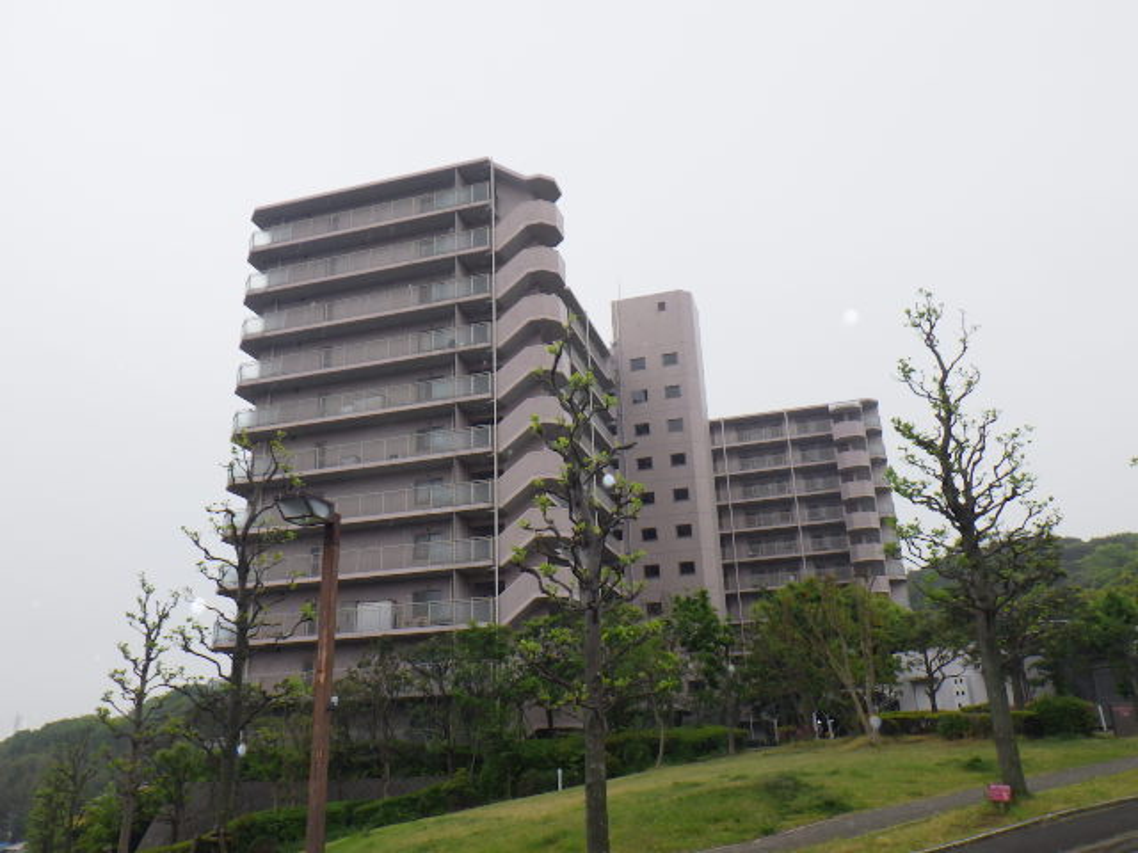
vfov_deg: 49.7
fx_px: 920
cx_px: 569
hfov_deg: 63.4
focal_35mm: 28
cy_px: 426
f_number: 4.2
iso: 250
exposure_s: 1/320
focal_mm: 5
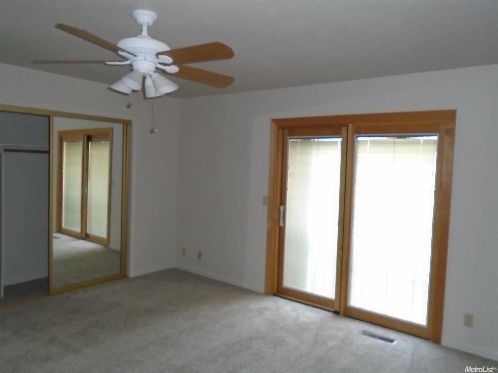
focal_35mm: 26
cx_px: 249
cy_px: 186
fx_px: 374
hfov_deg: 67.3
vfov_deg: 53.0
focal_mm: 4.6
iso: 400
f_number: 3.2
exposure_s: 1/30
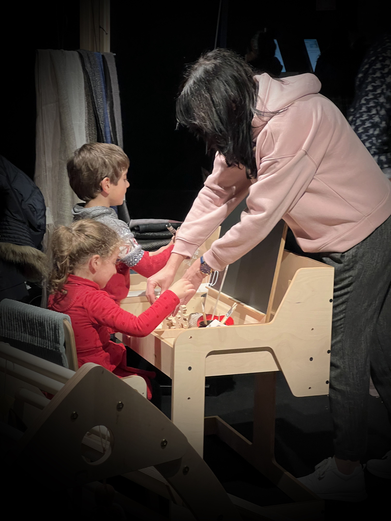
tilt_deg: -10.1
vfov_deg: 25.3
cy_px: 260
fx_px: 1160
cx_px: 196
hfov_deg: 19.1
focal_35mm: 77
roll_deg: +1.2
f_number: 2.8
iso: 500
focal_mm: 9
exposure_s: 1/50
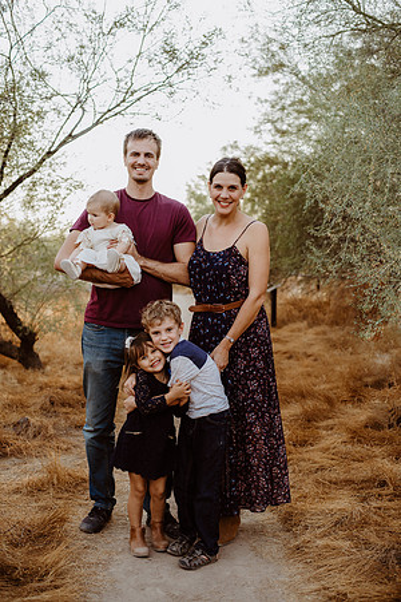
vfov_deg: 39.6
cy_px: 301
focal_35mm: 50
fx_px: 835
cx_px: 200
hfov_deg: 27.0
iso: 200
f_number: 2.8
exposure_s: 1/320
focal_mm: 50
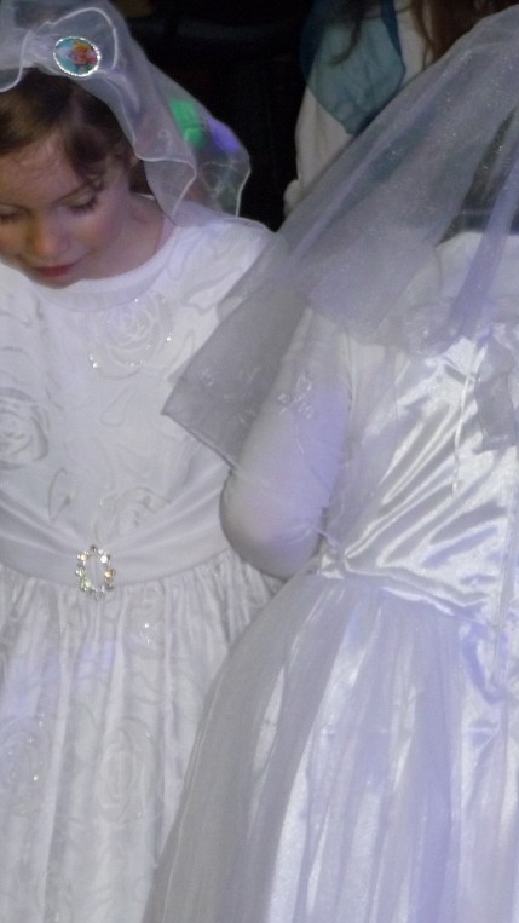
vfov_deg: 12.4
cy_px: 462
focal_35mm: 174
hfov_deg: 7.0
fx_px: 4258
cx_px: 184
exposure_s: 1/40
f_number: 4.7
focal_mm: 20.3
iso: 400
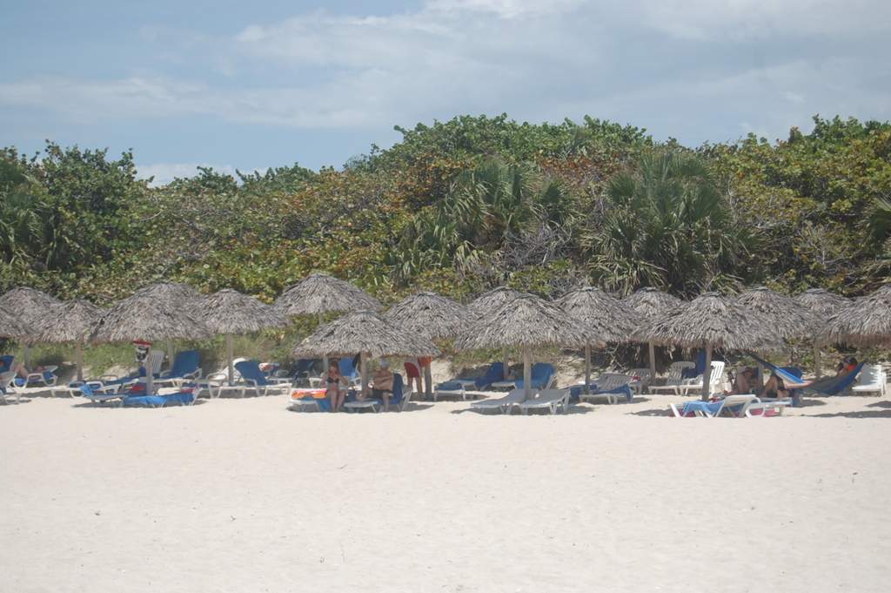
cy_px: 296
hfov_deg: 24.6
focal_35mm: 82
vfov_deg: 16.5
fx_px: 2040
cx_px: 446
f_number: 5.6
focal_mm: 55
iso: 200
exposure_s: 1/1000
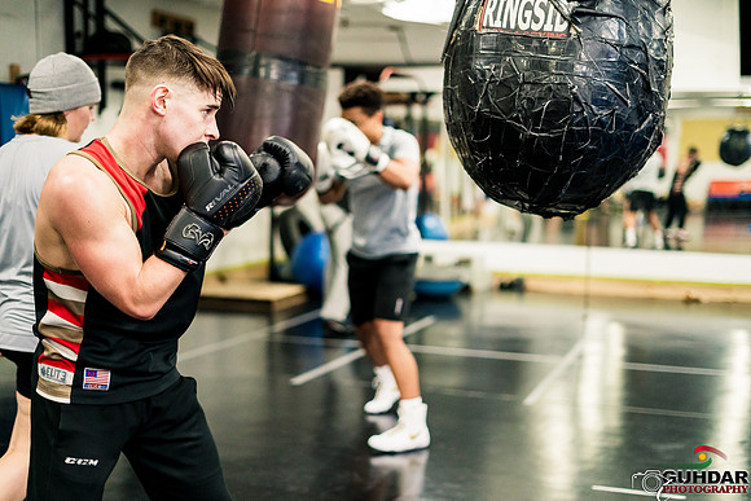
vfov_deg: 27.0
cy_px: 250
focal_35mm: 50
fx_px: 1043
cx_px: 376
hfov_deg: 39.6
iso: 4000
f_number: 1.8
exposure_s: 1/500
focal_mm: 50
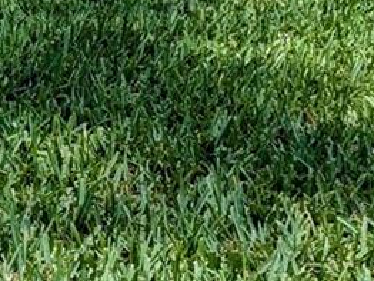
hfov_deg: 13.3
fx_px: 1579
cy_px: -481
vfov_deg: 8.8
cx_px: -36
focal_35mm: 146
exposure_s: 1/3145
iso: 43
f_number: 1.85
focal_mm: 6.81
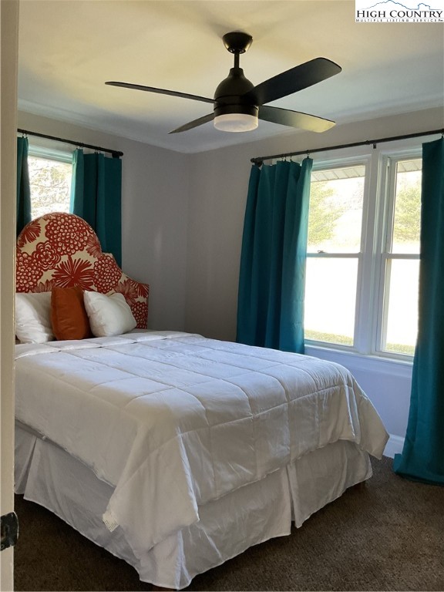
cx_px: 222
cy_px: 296
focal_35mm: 29
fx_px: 496
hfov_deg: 48.2
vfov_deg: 61.7
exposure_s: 1/60
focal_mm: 3
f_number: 1.8
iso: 125
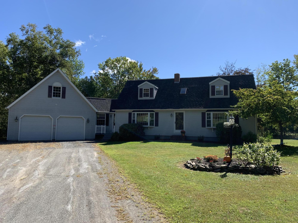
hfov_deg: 67.3
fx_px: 224
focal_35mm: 26
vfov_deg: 53.1
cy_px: 112
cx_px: 149
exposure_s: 1/1779
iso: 25
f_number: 1.8
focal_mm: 4.25
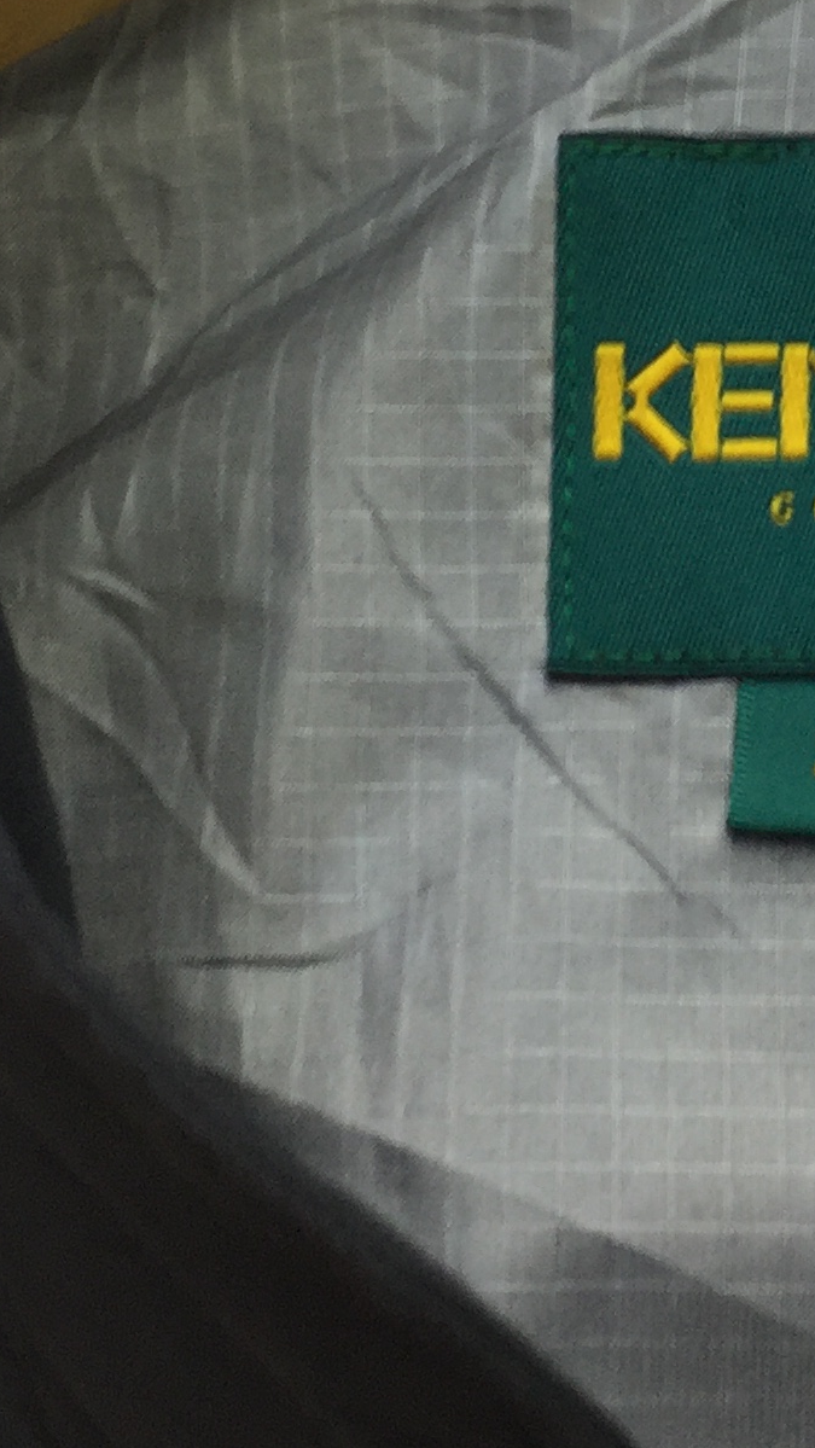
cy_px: 322
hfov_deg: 13.9
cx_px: 785
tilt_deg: -8.1
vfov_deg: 24.4
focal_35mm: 86
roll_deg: +0.0
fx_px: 3302
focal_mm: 4.15
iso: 32
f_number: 2.2
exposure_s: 1/100
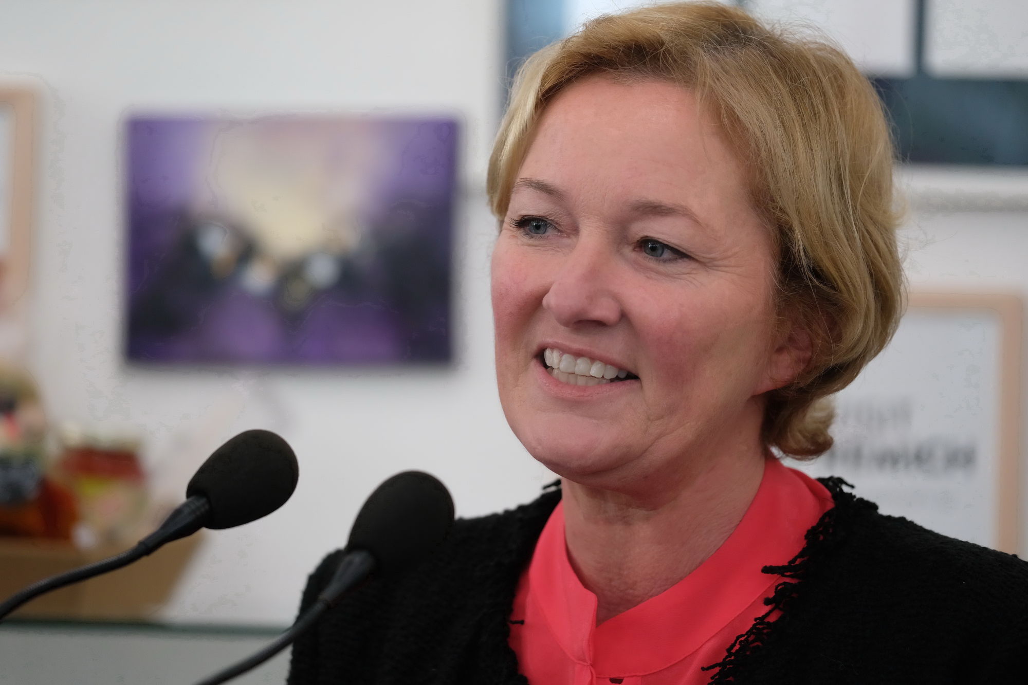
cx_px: 514
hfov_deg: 9.8
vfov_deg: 6.5
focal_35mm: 210
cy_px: 342
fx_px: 5996
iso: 1250
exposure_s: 1/320
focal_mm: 140
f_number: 2.8
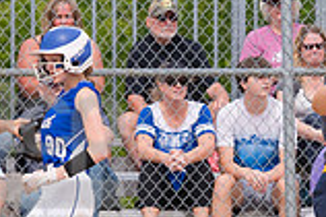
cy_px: 153
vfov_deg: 1.2
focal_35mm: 1100
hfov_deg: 1.9
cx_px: 62
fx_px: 9951
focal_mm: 200
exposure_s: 1/1600
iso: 320
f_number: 5.6
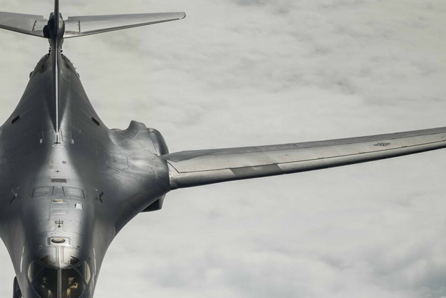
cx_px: 60
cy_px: 223
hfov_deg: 13.3
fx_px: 1896
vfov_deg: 9.0
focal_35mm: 153
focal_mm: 70
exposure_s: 1/4000
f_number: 2.8
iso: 50
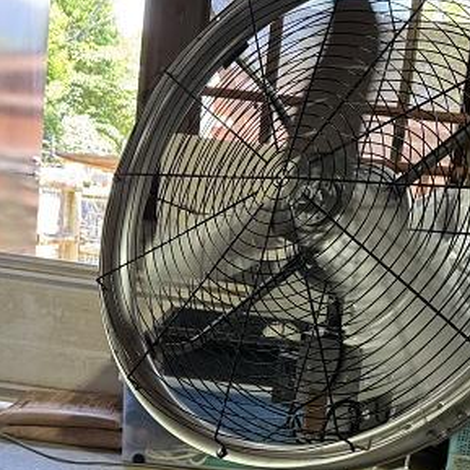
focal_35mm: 47
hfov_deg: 35.9
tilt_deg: -9.3
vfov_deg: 35.6
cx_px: 283
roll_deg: -6.1
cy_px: 324
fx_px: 722
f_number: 1.78
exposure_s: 1/121
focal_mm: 6.76
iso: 200
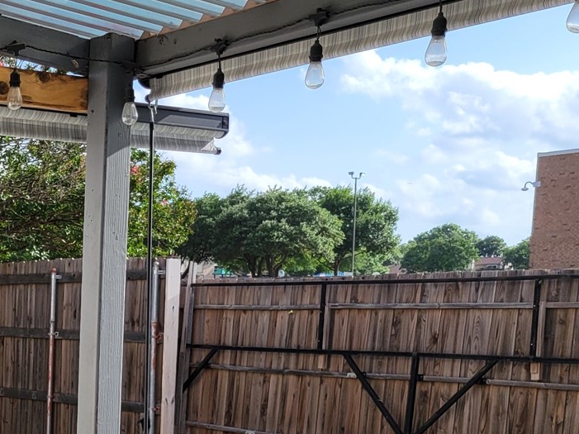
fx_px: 1271
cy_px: 503
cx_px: -102
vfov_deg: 18.5
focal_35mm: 76
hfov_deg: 23.6
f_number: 1.8
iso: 40
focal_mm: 5.4
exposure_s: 1/1681
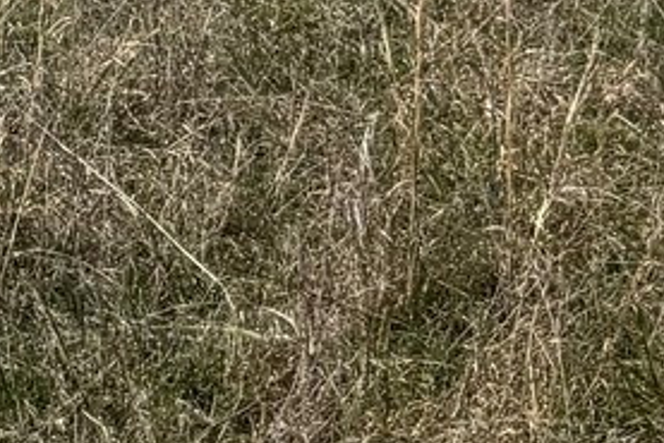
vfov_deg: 6.6
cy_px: -1212
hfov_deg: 10.5
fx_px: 3192
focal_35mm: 173
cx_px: -822
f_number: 1.78
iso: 80
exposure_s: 1/6173
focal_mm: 6.76
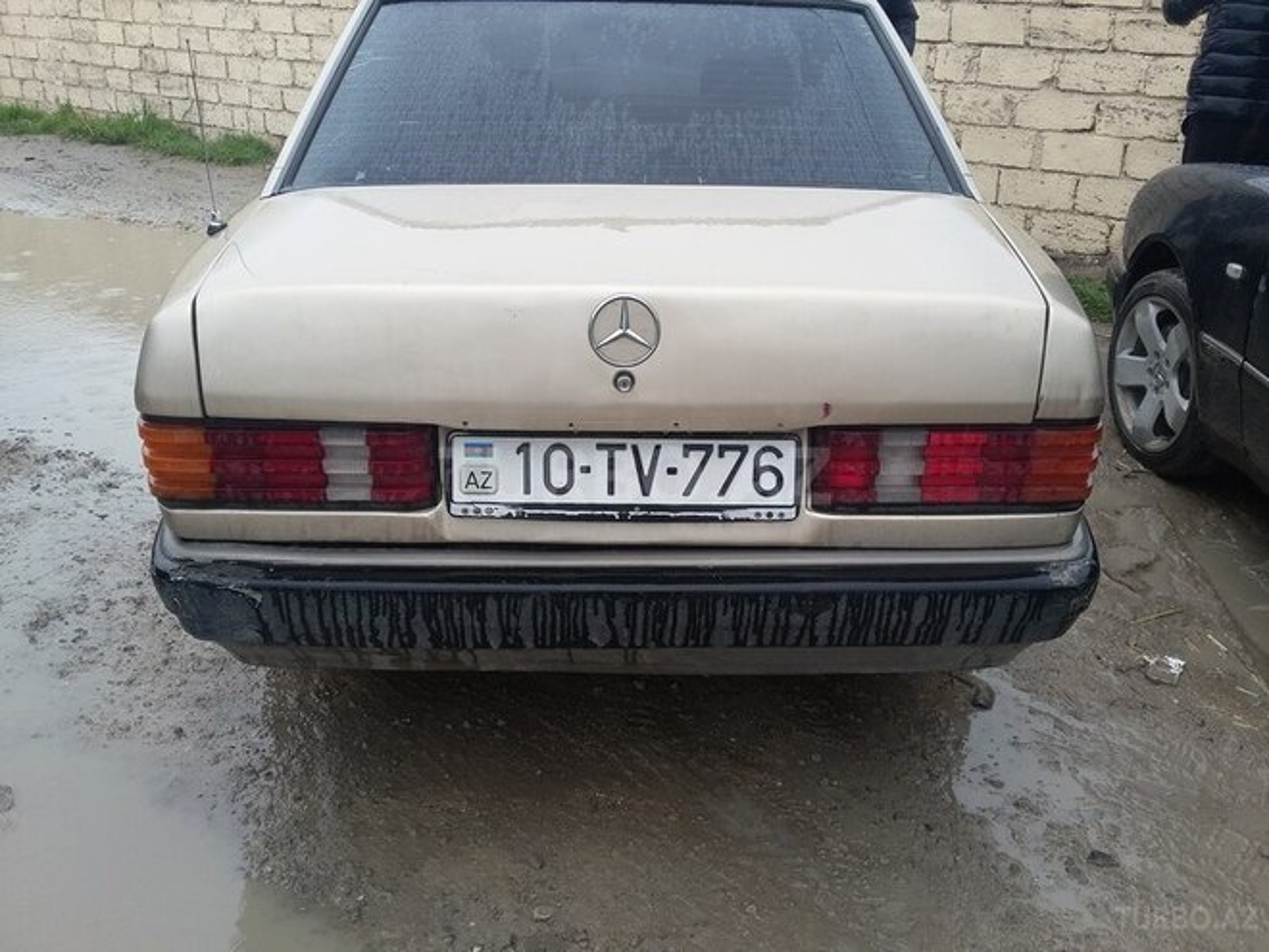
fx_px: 1136
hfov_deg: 58.4
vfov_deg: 45.4
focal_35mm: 31
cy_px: 476
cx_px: 634
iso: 50
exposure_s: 1/105
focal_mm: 3.3
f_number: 2.2
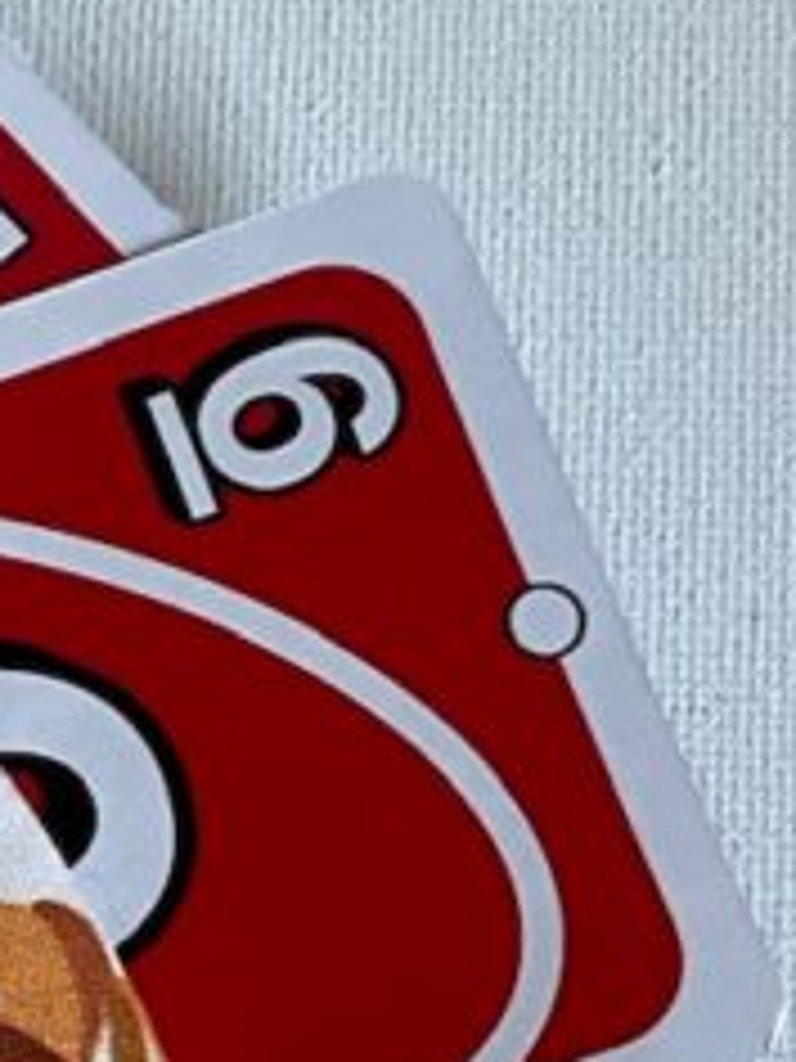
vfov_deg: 15.5
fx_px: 3863
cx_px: -616
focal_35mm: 126
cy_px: 904
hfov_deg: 11.0
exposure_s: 1/100
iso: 32
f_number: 1.8
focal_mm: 3
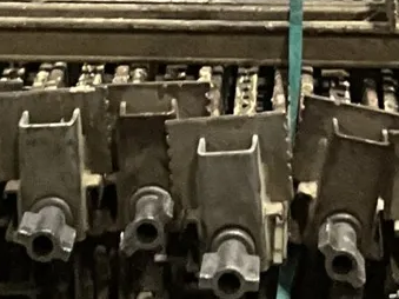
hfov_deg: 11.5
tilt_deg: -9.9
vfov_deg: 8.4
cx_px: 291
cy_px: -179
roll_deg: -0.6
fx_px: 1970
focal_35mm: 171
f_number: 1.8
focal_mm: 3
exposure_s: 1/60
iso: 200
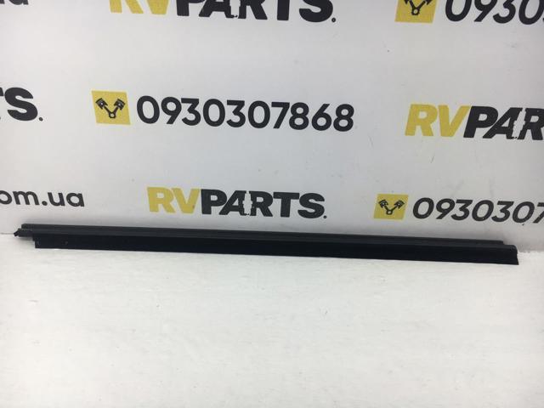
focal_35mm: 29
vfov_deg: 48.2
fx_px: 456
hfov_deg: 61.7
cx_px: 272
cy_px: 204
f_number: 2.2
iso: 32
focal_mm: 4.15
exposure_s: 1/100
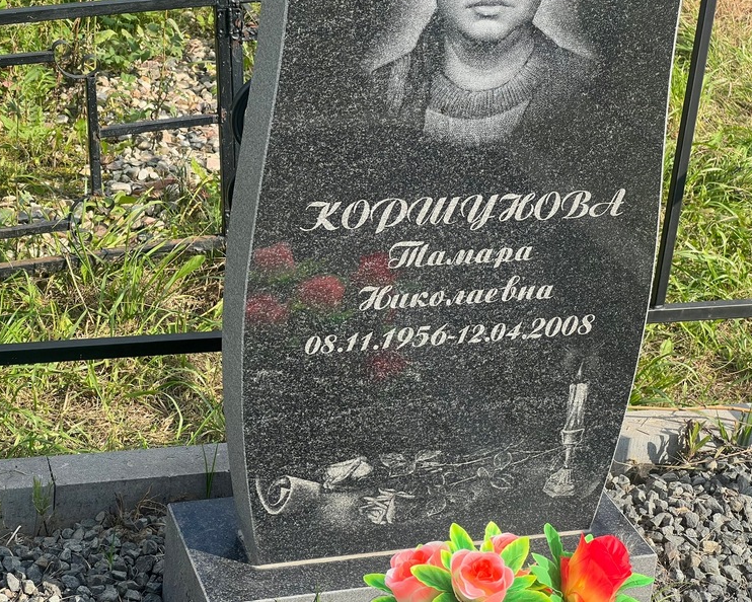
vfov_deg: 19.0
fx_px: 1803
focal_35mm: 81
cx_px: 390
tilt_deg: -25.2
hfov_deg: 23.6
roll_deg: -5.0
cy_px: 299
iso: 25
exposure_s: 1/314
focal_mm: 9
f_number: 2.8
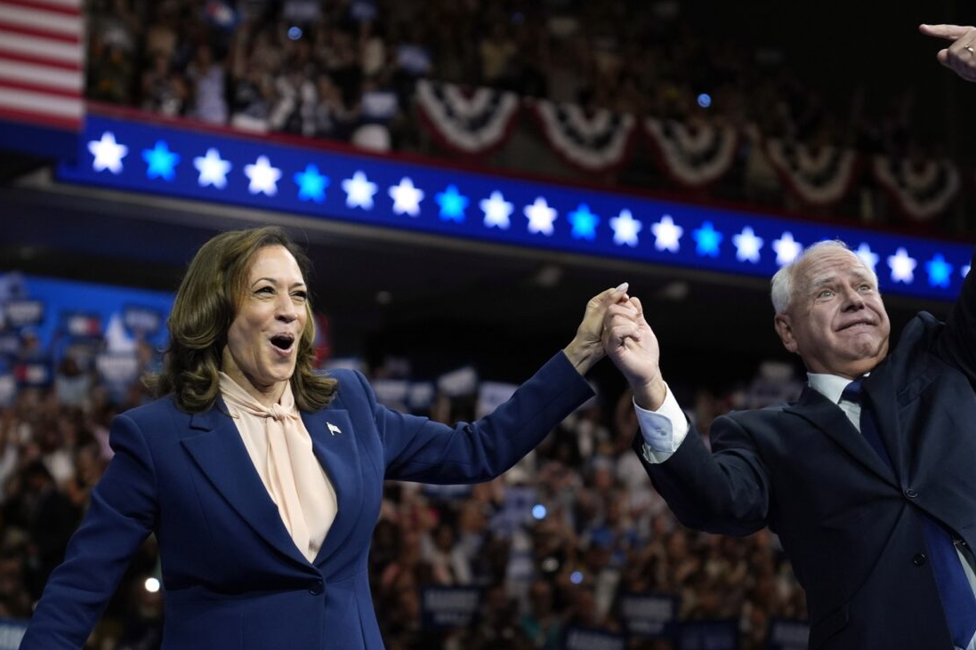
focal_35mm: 98
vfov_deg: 13.9
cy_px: 419
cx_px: 423
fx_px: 2656
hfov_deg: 20.8
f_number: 2.8
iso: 1250
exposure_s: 1/500
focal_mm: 70
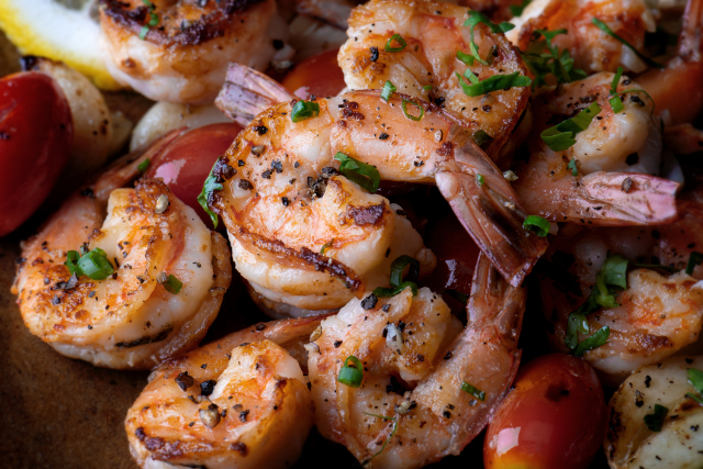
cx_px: 352
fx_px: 2051
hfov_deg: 19.5
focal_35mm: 105
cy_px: 234
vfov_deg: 13.0
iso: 200
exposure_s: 1/100
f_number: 16
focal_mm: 105
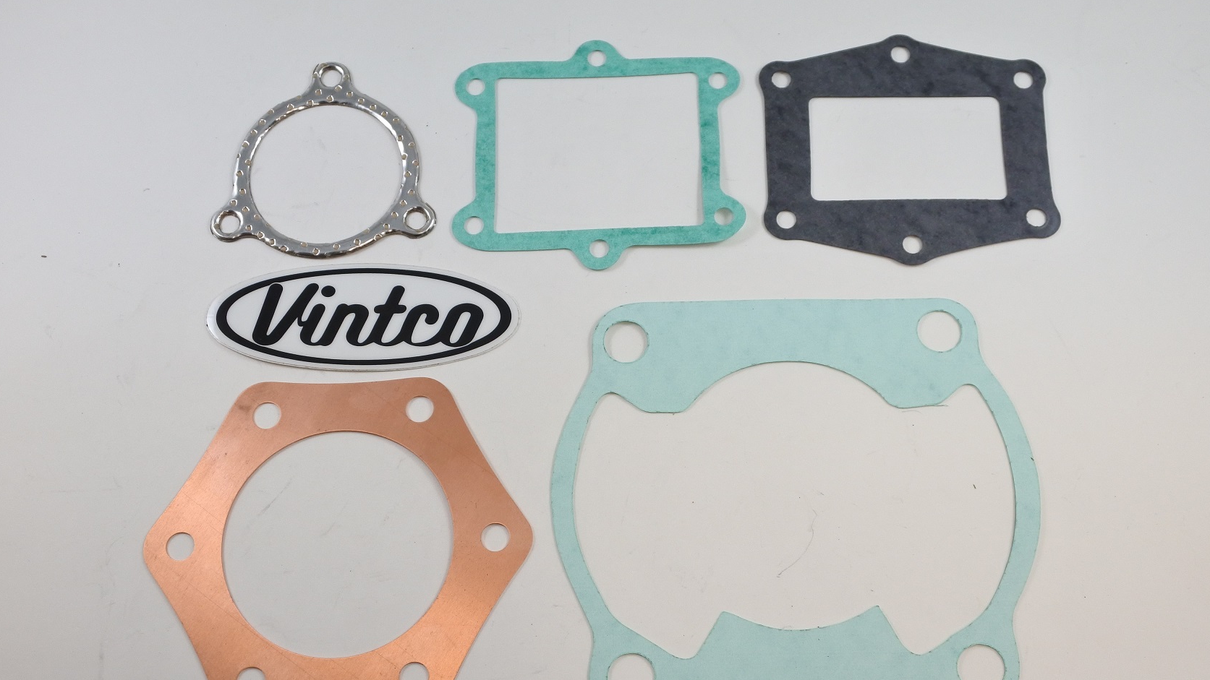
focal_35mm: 38
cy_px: 387
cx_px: 606
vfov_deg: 31.1
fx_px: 1219
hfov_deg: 52.8
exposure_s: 1/200
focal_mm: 13.7
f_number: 4
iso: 400
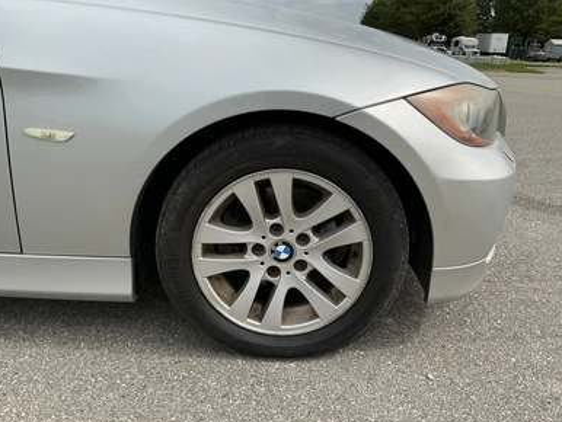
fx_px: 471
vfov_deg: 48.3
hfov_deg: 61.6
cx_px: 284
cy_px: 217
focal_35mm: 29
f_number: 1.8
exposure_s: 1/2227
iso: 25
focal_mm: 3
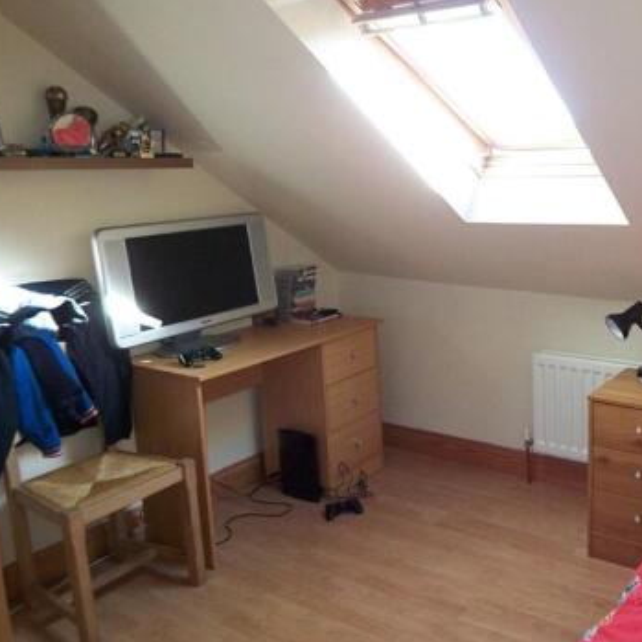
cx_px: 479
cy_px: 251
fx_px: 713
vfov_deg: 48.1
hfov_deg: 46.7
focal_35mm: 34
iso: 125
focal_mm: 3.8
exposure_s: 1/30
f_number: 2.8
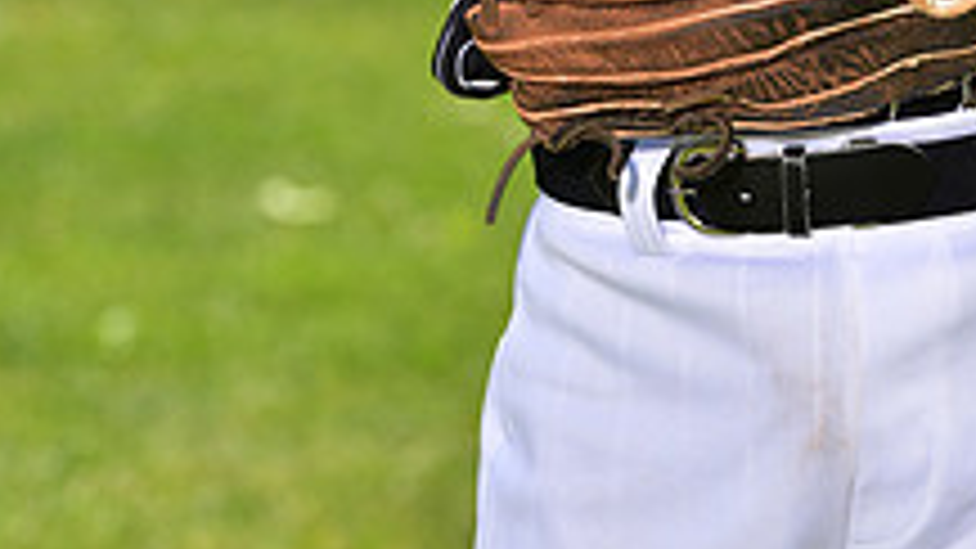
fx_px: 9781
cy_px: -693
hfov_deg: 5.7
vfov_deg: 3.2
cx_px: 861
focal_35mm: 378
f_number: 6.3
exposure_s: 1/250
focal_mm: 135
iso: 100
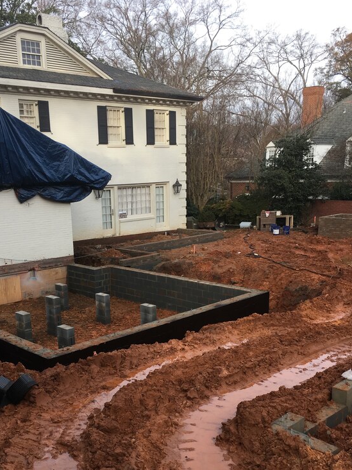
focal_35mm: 38
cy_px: 306
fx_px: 516
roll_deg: +2.0
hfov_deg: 37.6
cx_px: 146
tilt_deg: -14.1
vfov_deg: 48.3
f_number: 2.2
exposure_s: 1/298
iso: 25
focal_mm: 4.15
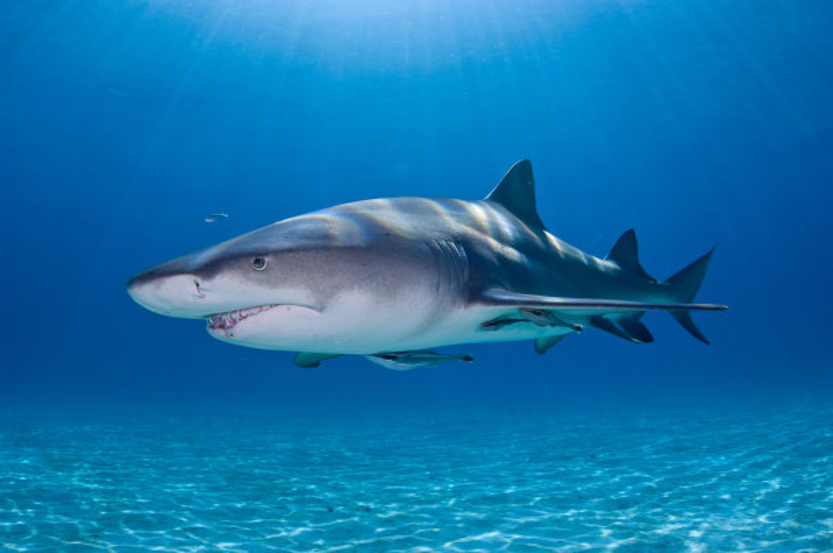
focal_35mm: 26
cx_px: 416
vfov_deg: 50.3
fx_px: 589
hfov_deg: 70.5
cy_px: 276
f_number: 10
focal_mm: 17
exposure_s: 1/125
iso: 100
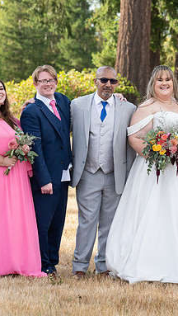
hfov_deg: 7.6
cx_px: 179
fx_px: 1332
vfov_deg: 13.5
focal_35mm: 159
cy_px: 152
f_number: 5
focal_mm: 96
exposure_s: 1/400
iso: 250
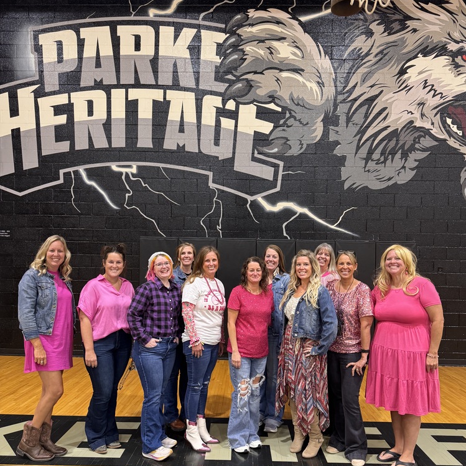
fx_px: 442
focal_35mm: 29
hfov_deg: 55.6
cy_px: 264
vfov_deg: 55.4
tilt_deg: -1.2
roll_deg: -0.5
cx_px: 238
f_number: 1.78
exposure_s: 1/60
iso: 320
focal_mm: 6.76
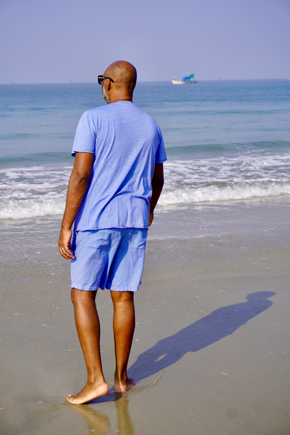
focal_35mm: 70
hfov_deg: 19.3
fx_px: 852
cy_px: 218
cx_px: 145
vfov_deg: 28.6
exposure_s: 1/640
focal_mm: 47
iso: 100
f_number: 5.6
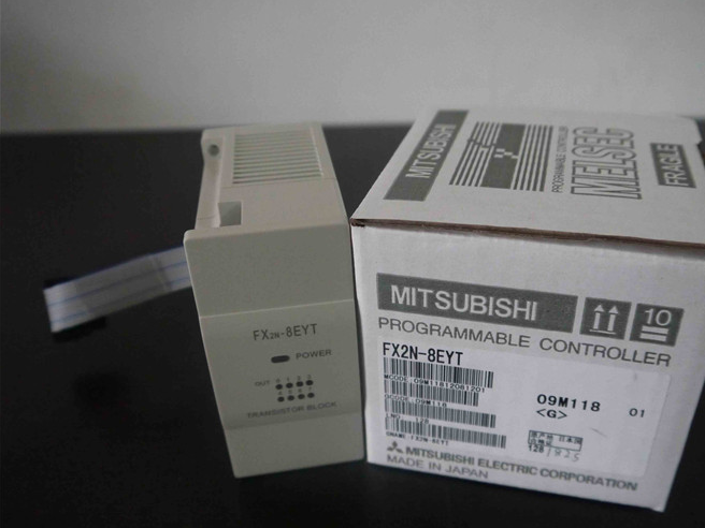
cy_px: 290
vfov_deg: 44.1
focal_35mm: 32
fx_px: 652
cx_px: 402
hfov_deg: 56.6
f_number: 3.5
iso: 1250
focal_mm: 14
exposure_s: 1/60
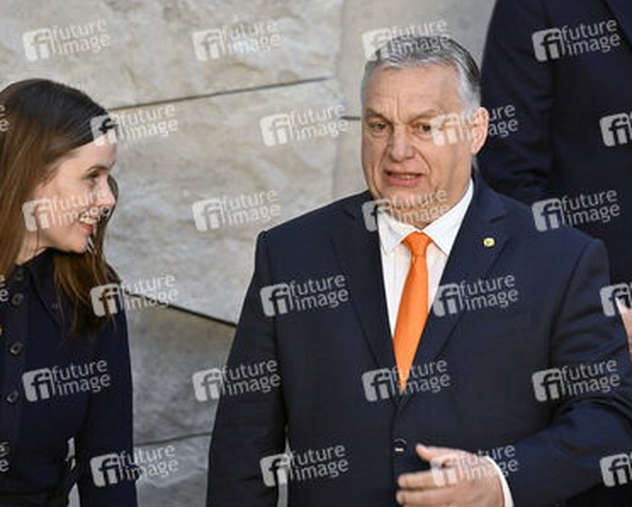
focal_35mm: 227
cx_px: 258
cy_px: 254
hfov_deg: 8.5
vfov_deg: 6.8
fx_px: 4248
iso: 400
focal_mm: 200
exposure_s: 1/400
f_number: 2.8
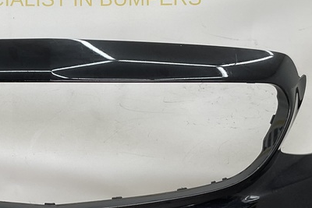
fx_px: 659
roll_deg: -0.7
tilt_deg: -7.9
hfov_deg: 26.1
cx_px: 54
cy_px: 141
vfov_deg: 17.9
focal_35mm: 76
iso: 20
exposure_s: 1/120
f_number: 1.8
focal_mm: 3
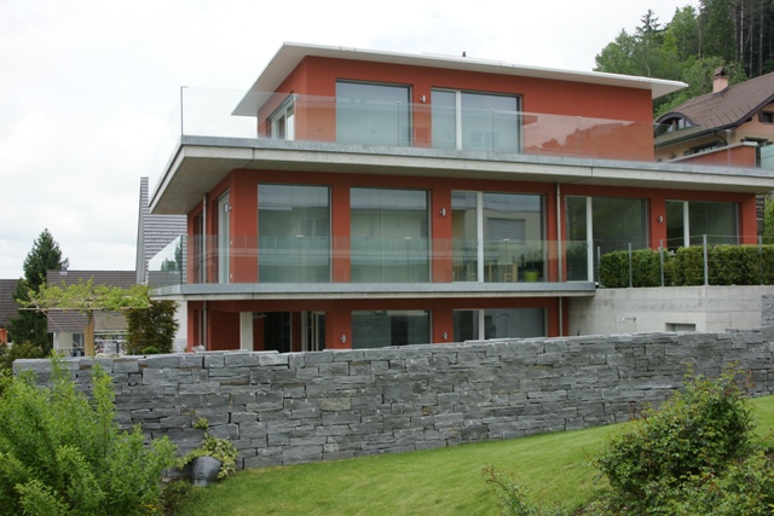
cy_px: 258
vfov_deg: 36.9
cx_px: 387
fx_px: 774
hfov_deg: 53.1
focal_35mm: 36
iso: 200
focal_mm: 24
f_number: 9
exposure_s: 1/160
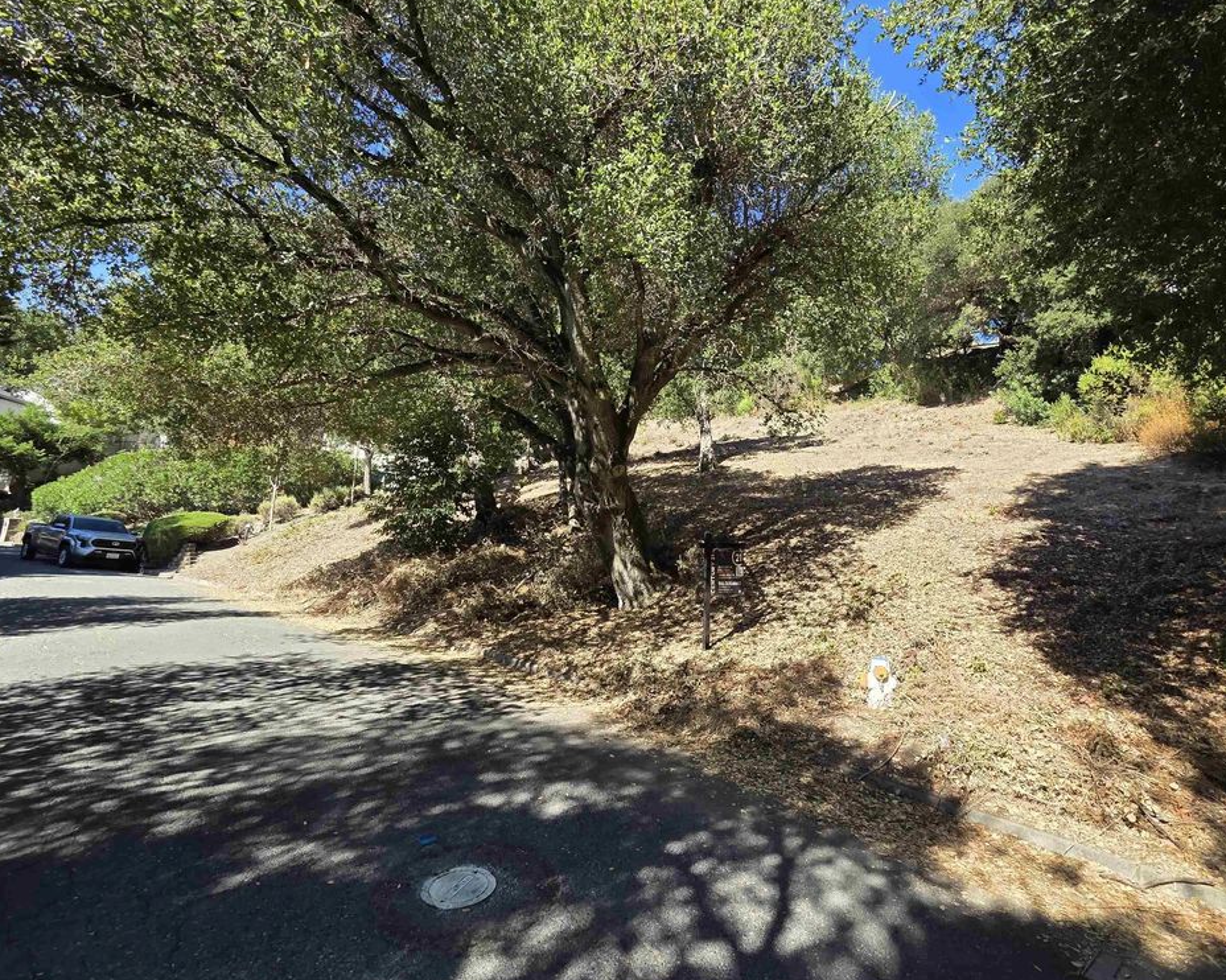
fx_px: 508
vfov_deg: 88.0
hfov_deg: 100.4
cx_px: 674
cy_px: 486
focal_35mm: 14
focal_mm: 2.2
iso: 50
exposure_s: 1/493
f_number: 2.2
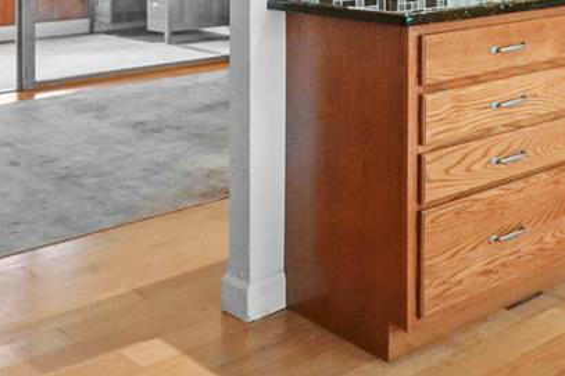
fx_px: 863
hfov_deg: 29.9
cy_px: -94
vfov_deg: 22.4
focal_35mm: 55
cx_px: 709
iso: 1250
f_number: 9
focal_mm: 14
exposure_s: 1/20
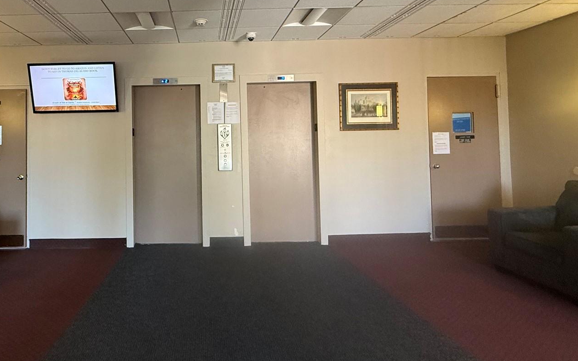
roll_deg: +0.9
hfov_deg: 72.8
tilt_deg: +2.4
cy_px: 125
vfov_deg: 50.3
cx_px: 199
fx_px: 378
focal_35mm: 24
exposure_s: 1/60
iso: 400
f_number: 2.2
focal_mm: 2.22
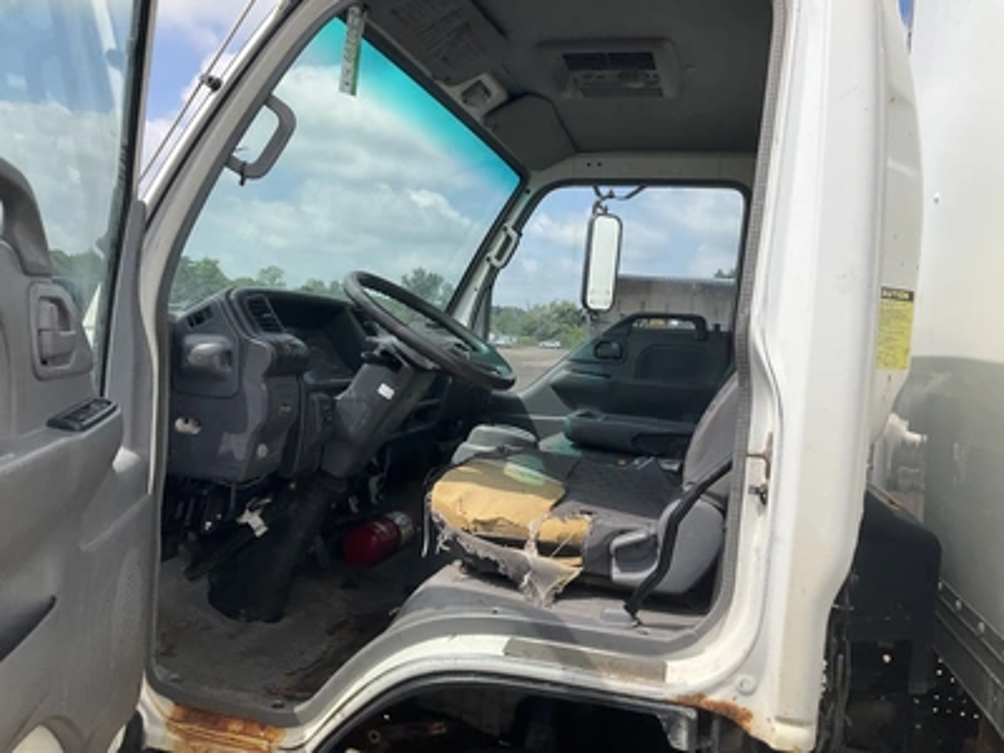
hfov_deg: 61.7
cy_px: 376
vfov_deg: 48.2
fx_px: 841
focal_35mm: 29
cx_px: 502
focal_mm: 3
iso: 25
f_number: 1.8
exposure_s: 1/1786
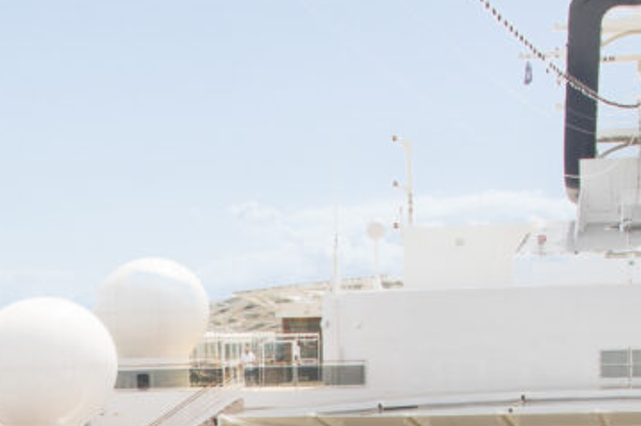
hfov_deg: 14.4
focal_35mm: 137
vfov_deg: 9.5
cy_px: 780
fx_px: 2438
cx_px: -168
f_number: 11
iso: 100
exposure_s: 1/125
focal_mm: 24
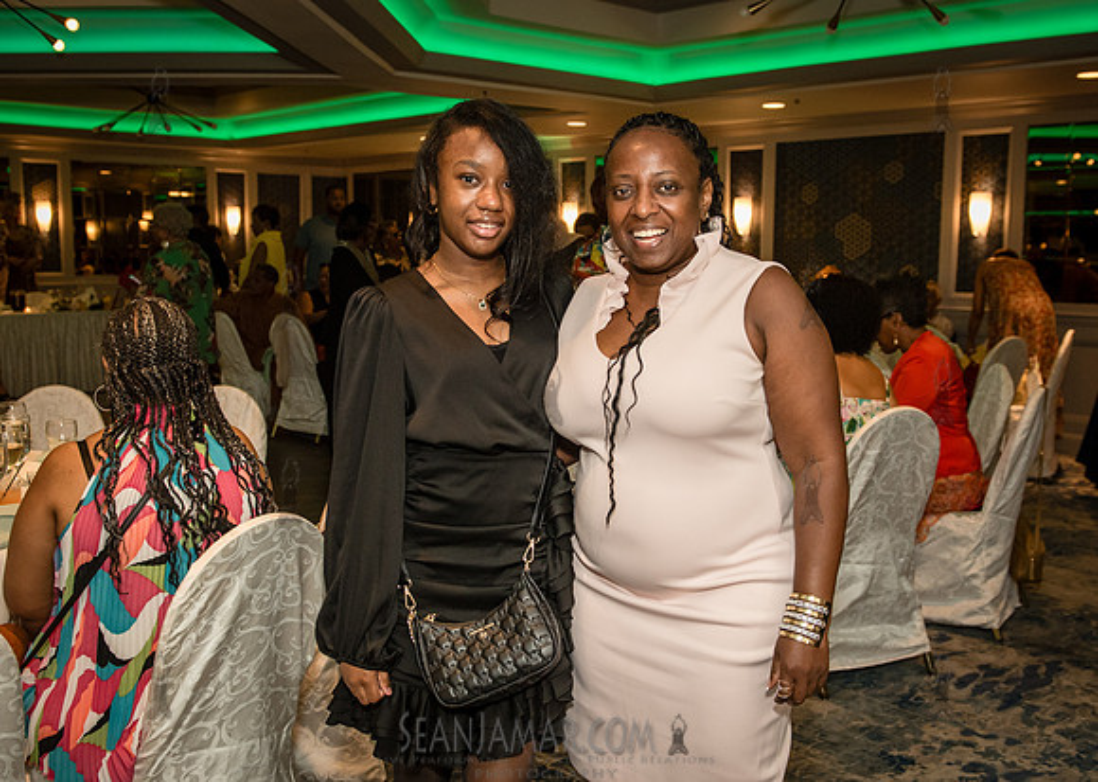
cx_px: 560
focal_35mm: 36
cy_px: 381
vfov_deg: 38.1
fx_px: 1132
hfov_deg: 51.7
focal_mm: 29
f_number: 3.5
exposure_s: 1/160
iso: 1600
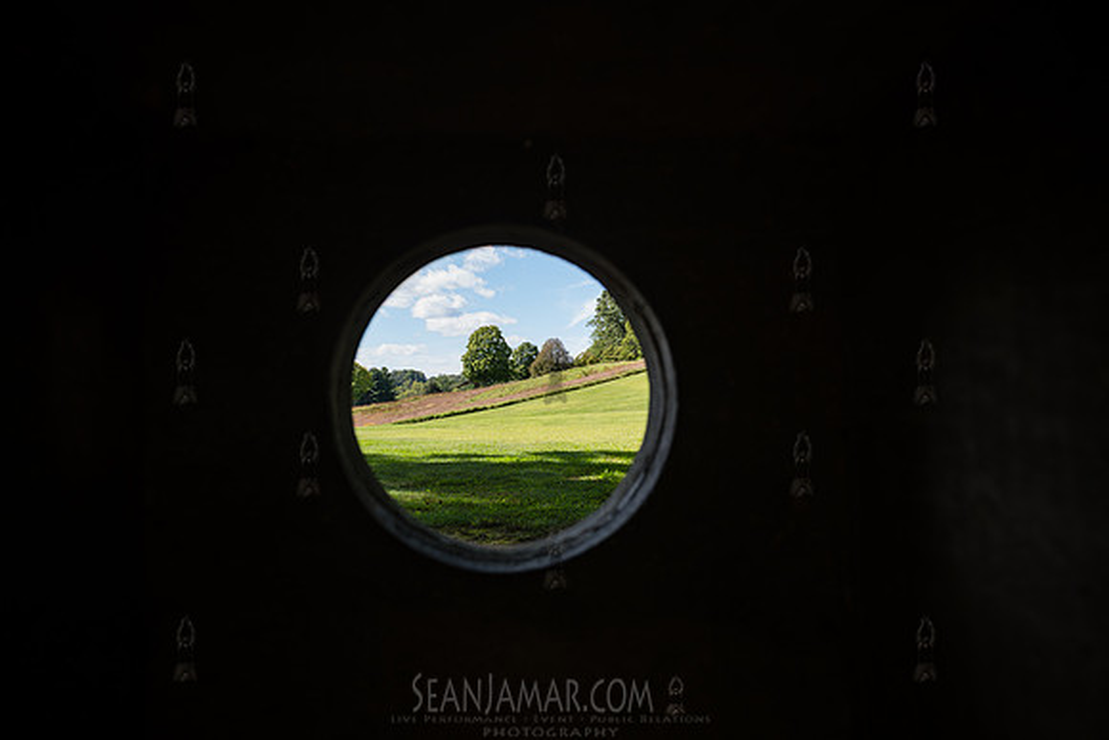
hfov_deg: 69.4
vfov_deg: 49.6
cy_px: 370
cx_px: 554
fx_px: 801
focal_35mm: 26
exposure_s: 1/320
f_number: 4
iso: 100
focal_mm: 26
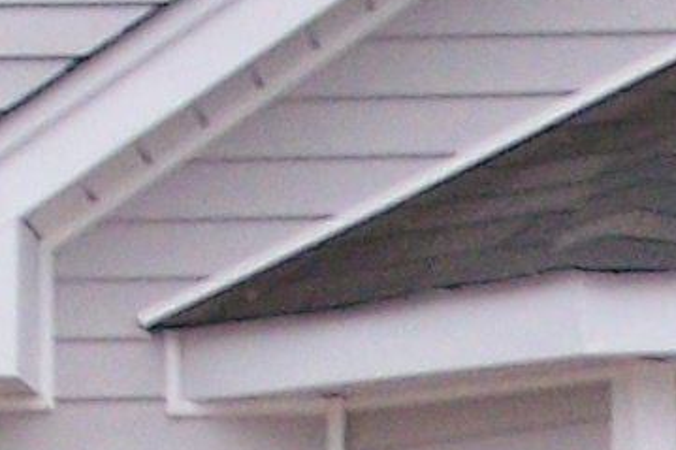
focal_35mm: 419
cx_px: 917
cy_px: 1026
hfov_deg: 4.9
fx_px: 7864
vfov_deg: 3.2
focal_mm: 8.5
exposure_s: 1/50
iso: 160
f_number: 3
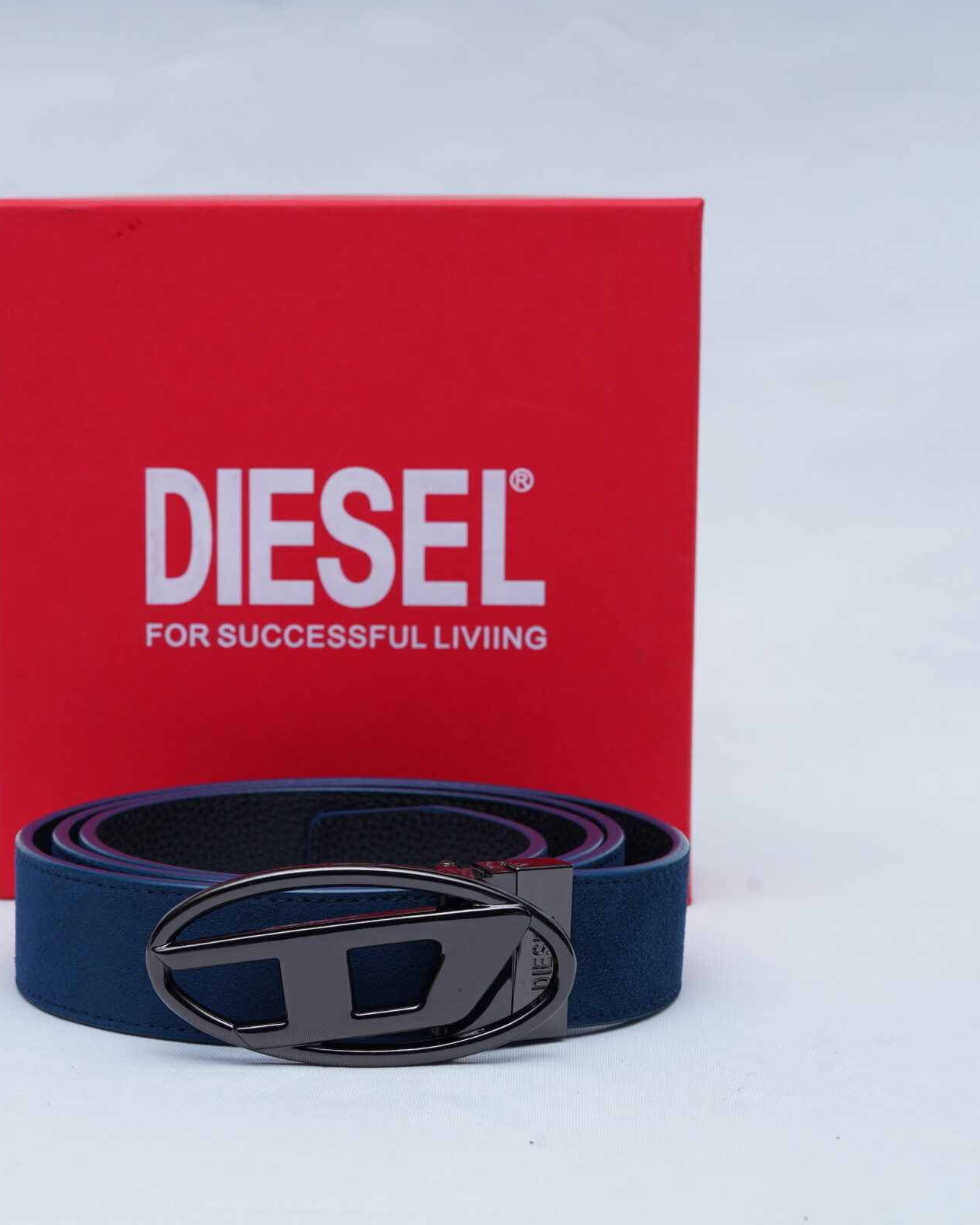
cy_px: 642
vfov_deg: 25.4
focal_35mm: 75
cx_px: 334
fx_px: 2720
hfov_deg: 20.4
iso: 160
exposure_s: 1/160
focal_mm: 50
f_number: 9
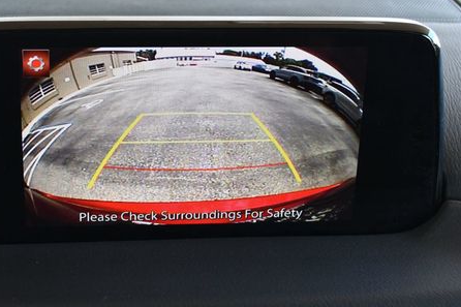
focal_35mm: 69
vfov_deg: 19.7
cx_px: 186
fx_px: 883
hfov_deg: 29.2
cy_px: 115
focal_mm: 24
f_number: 4
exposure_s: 1/250
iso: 720
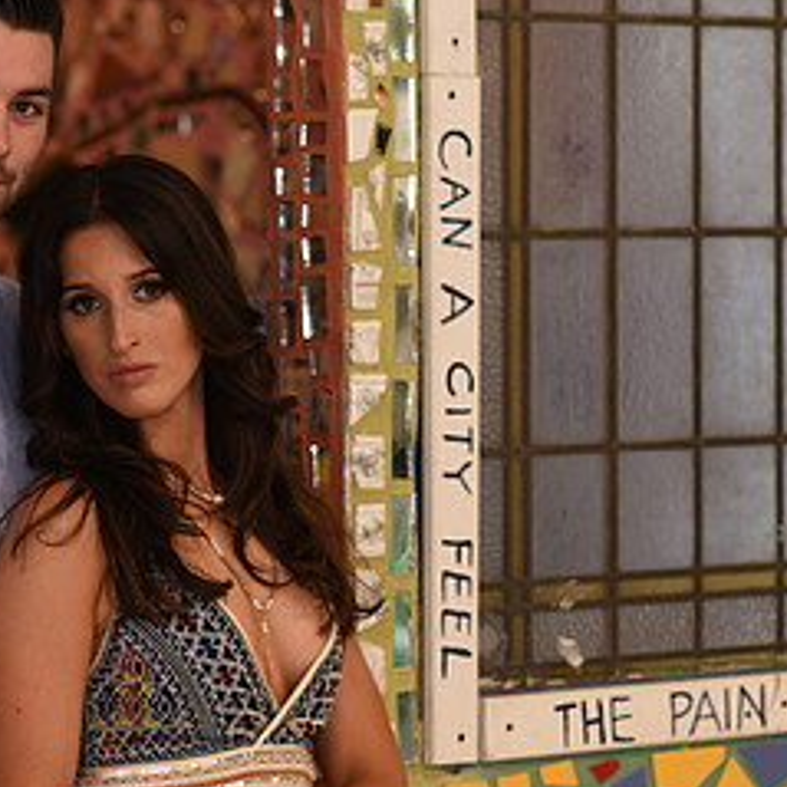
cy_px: 410
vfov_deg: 10.0
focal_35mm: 175
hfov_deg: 10.0
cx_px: 428
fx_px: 4501
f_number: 2.8
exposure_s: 1/60
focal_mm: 85
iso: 320
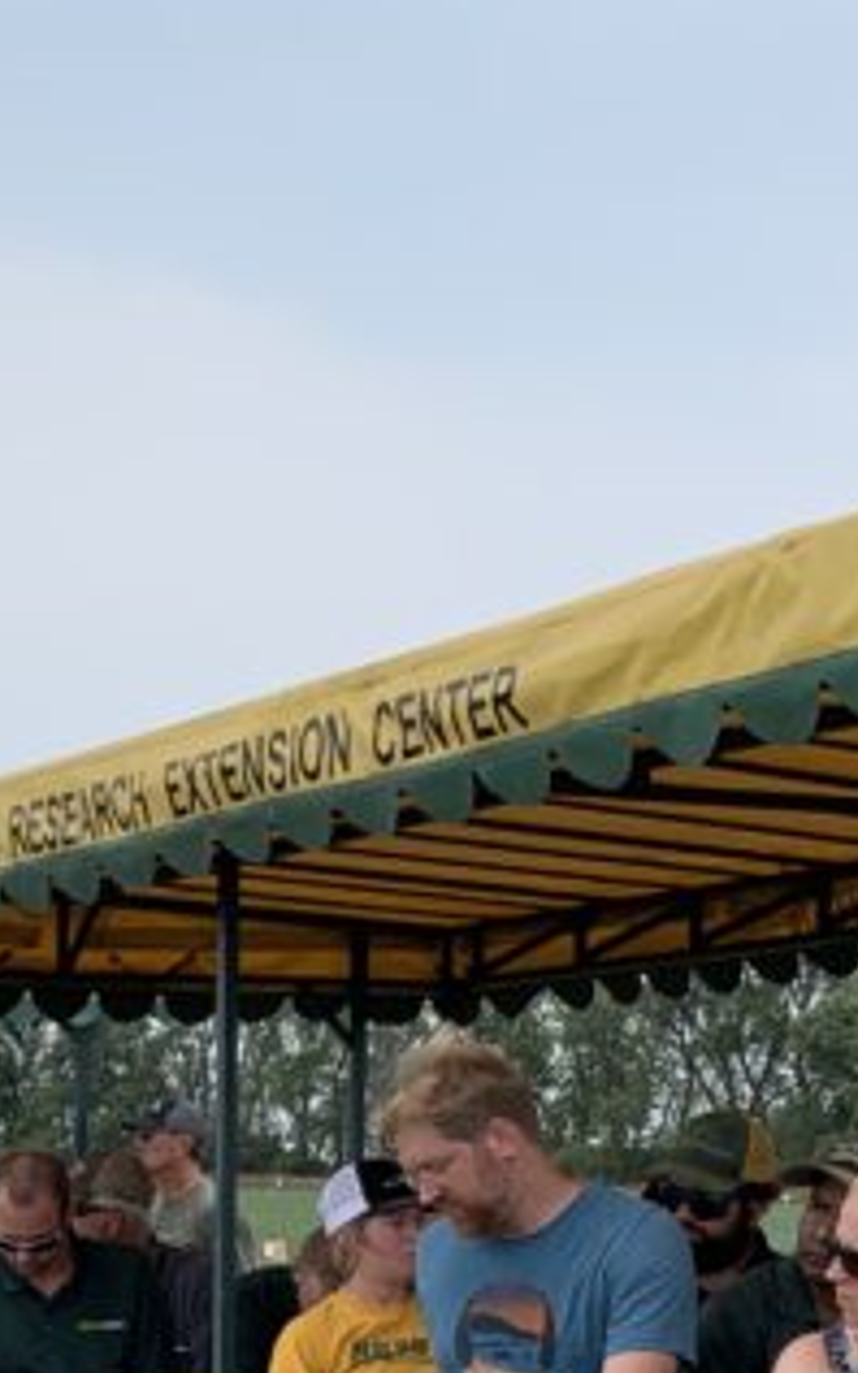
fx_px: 3331
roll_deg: -0.4
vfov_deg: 22.4
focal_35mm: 89
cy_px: 1360
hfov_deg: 14.0
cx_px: -295
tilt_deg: -4.1
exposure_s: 1/2364
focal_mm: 4.25
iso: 25
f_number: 1.8
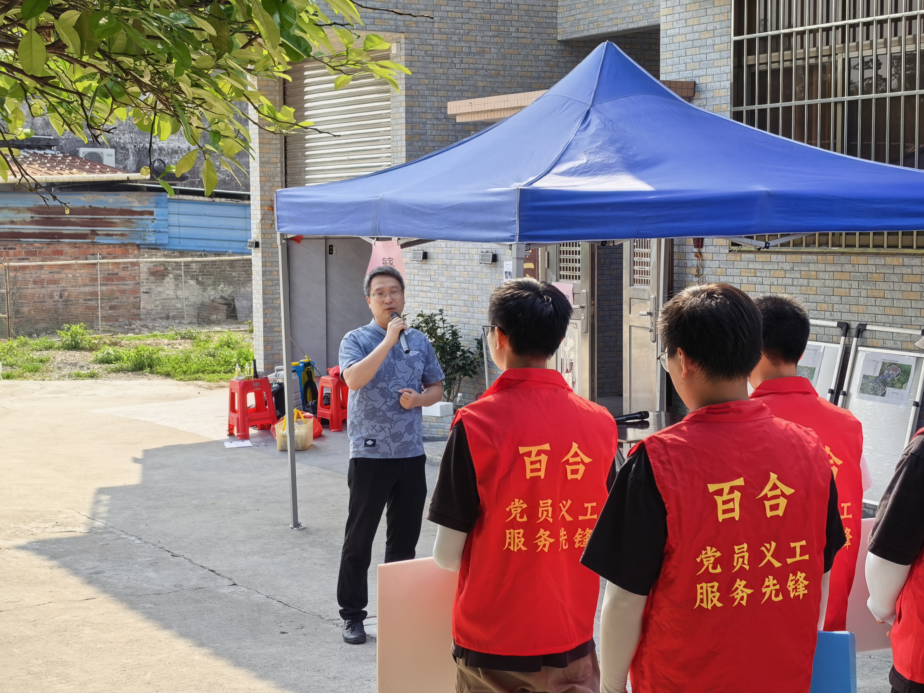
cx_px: 462
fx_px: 1735
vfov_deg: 22.6
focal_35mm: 65
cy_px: 346
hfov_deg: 29.8
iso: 50
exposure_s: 1/2179
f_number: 2
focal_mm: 6.98
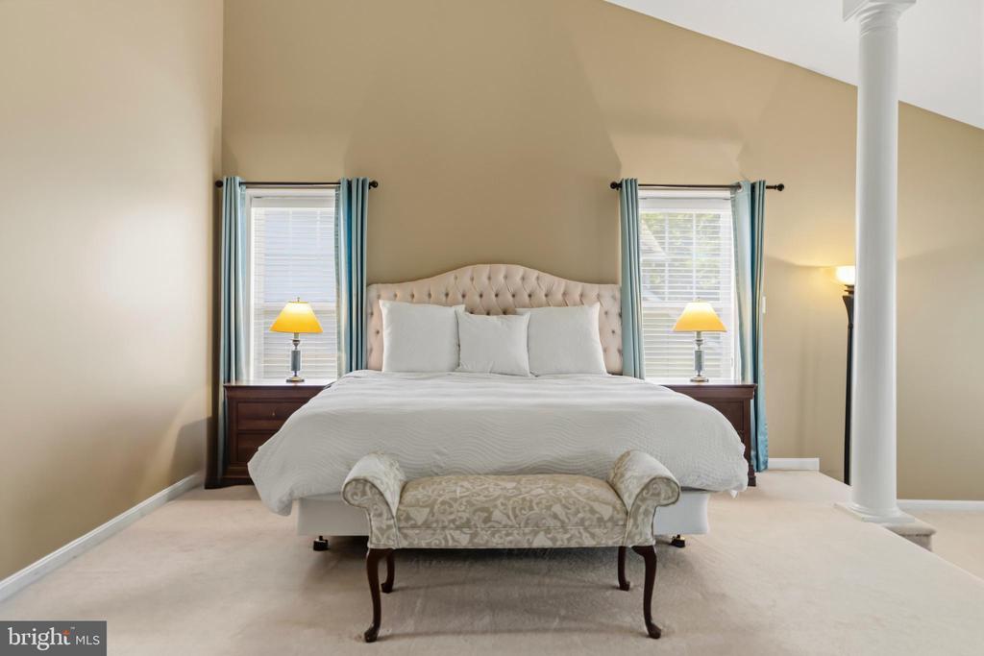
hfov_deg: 73.7
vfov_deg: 53.1
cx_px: 492
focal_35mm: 24
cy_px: 328
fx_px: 656
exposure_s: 1/200
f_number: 5.6
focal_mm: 24
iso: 640
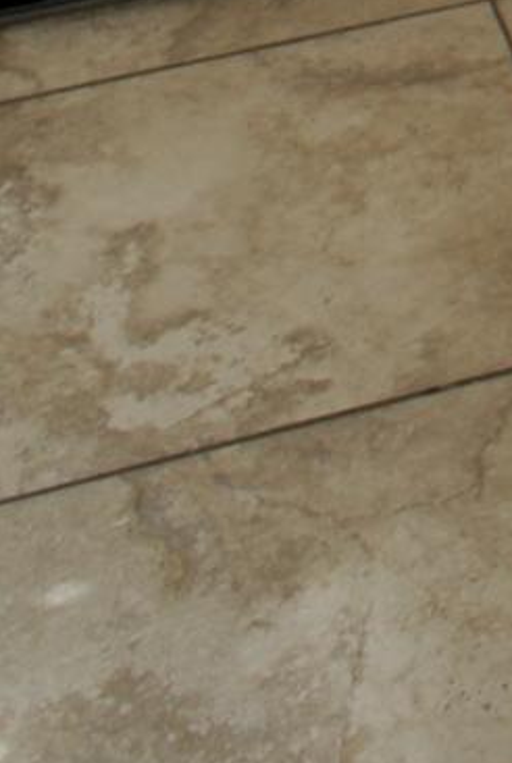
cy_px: -1230
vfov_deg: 11.1
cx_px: 1157
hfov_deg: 8.7
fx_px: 3124
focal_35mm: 147
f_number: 4.5
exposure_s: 1/40
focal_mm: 18
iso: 100
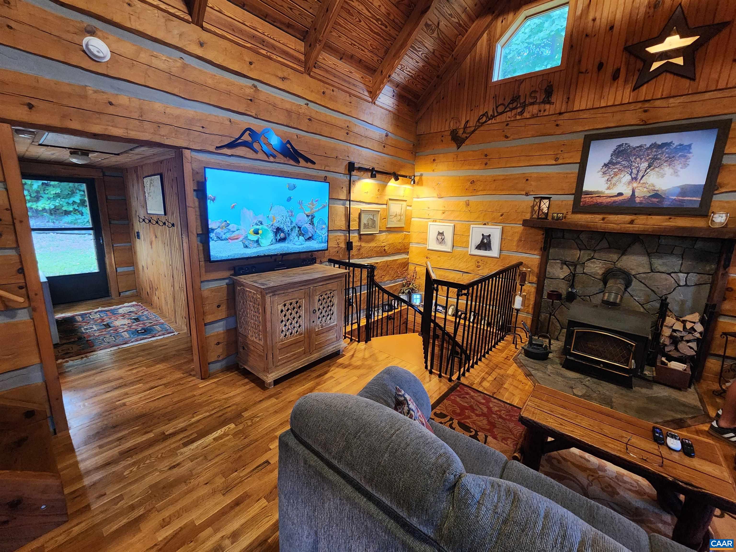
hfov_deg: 106.2
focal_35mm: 13
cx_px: 368
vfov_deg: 89.9
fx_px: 276
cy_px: 276
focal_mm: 2.2
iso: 640
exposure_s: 1/30
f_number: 2.2
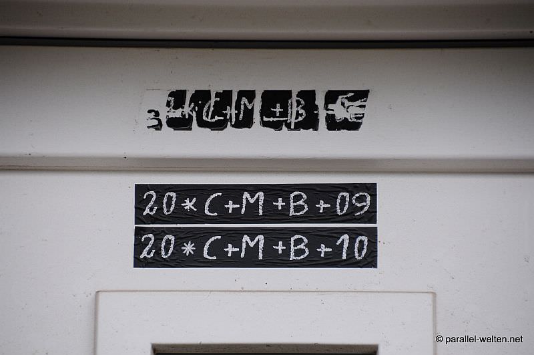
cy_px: 178
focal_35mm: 405
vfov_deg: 3.4
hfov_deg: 5.1
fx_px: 5999
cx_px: 267
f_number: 6.3
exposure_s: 1/320
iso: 400
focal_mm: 270
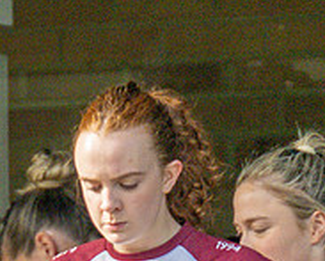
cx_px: -261
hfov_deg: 1.6
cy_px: 362
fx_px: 11551
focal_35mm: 1199
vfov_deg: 1.3
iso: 400
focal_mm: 155
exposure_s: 1/1600
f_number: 4
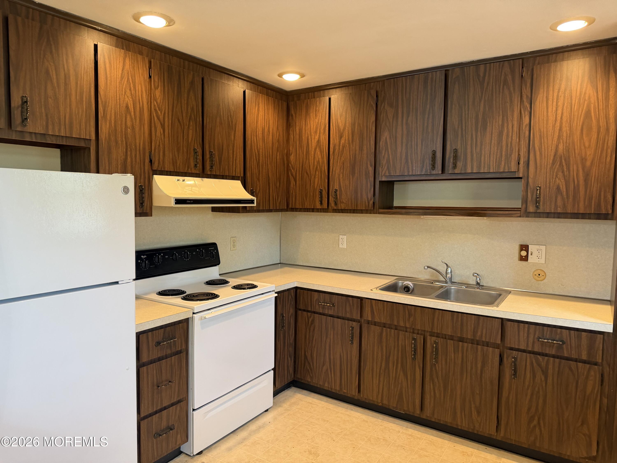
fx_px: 428
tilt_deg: -4.9
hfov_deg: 71.6
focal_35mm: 24
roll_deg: +0.7
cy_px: 232
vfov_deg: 56.8
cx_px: 308
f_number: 1.78
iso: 250
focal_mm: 6.76
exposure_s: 1/60
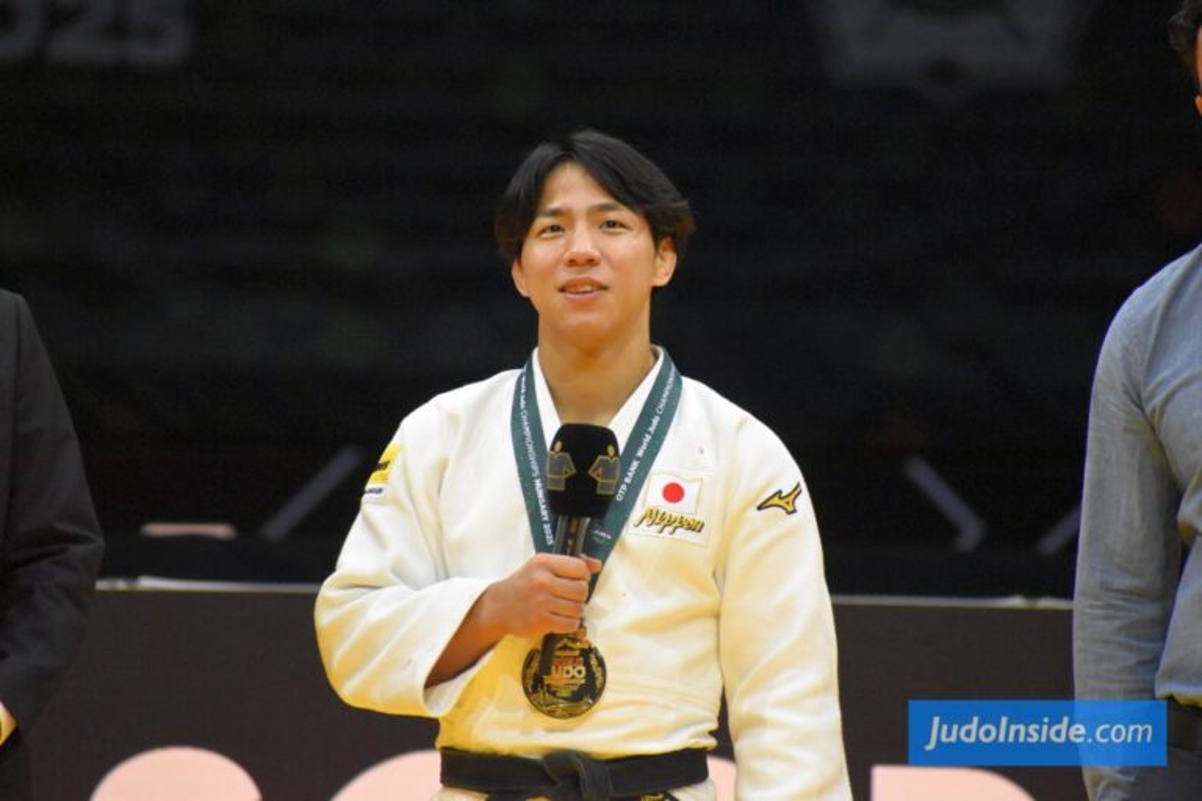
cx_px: 601
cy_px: 400
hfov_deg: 4.6
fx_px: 15024
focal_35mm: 450
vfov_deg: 3.1
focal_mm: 300
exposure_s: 1/640
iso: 6400
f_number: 7.1
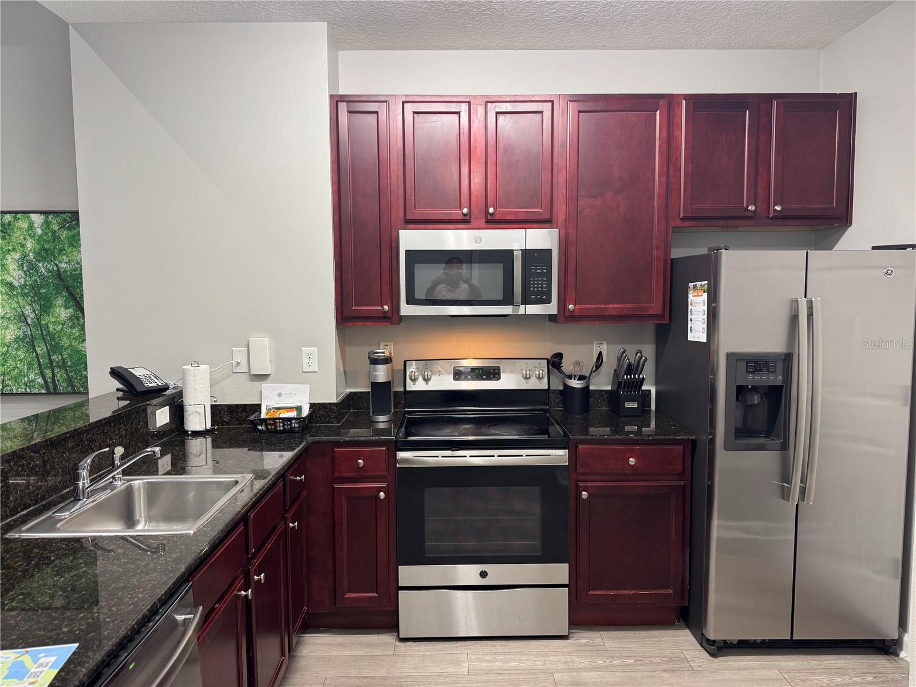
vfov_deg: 56.8
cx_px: 458
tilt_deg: -5.8
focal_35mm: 24
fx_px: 635
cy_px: 344
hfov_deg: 71.6
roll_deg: +0.9
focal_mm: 6.76
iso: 160
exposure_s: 1/60
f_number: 1.78
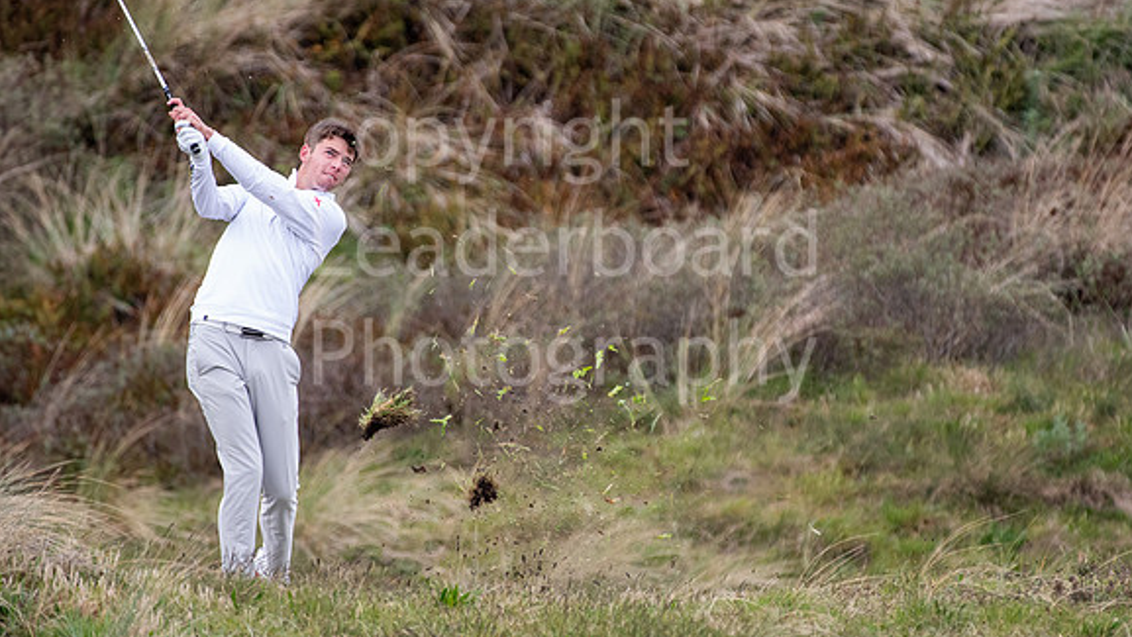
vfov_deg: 1.6
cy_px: 262
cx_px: 567
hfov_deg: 2.8
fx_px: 22760
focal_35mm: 758
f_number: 5.6
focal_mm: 480
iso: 1250
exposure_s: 1/1000
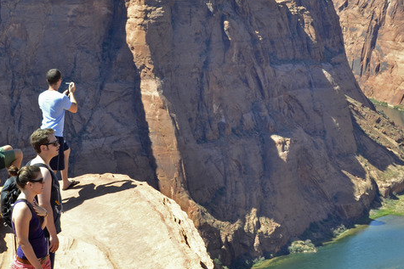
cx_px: 123
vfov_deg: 13.6
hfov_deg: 20.1
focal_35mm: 101
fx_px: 1134
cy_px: 120
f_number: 8
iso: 200
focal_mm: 32
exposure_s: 1/160
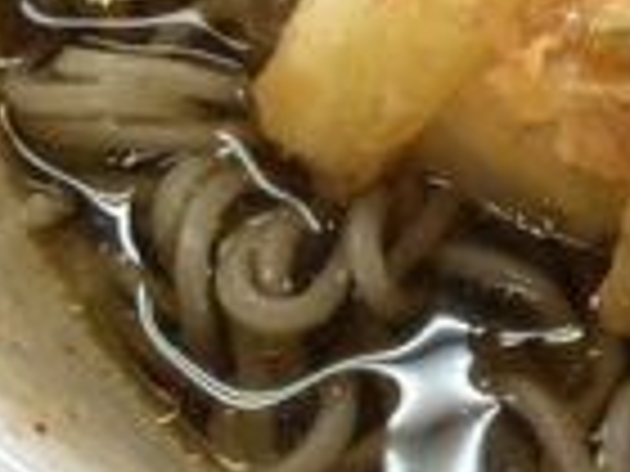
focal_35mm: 116
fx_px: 2111
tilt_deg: -53.4
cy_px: -81
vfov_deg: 12.5
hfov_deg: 15.8
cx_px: 891
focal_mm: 4.15
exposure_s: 1/33
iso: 64
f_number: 2.2
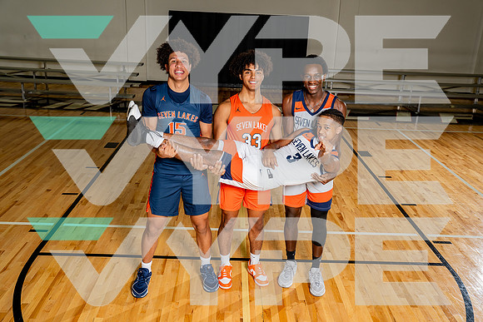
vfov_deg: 36.9
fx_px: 483
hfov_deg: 53.1
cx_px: 242
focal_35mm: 36
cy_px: 161
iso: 250
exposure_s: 1/250
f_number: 5.6
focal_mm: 36
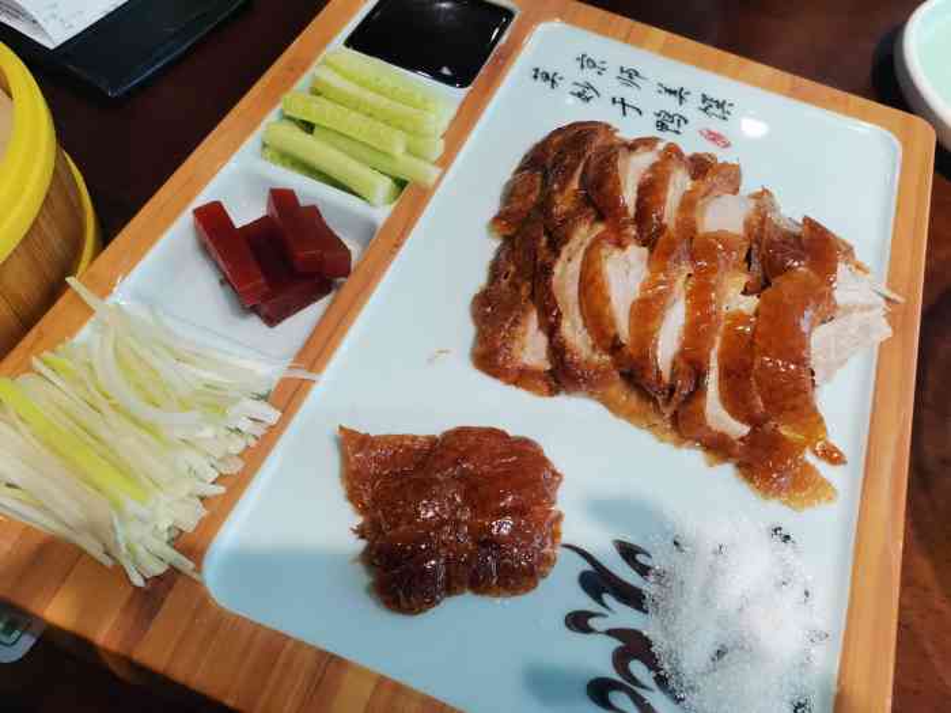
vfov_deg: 53.1
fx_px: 714
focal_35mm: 26
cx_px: 476
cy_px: 356
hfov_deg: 67.3
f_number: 1.8
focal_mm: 4.75
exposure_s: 1/100
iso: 160
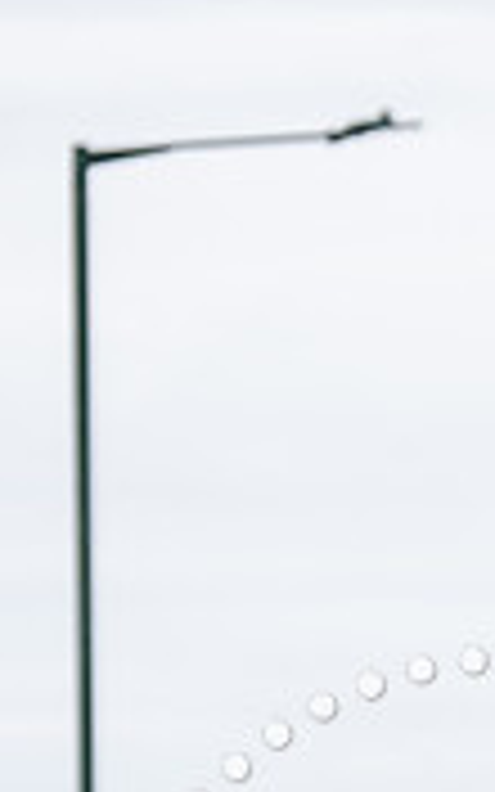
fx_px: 8936
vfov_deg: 5.1
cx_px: 1224
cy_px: 839
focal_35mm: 414
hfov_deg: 3.1
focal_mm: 123
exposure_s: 1/1000
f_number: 3.5
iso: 320
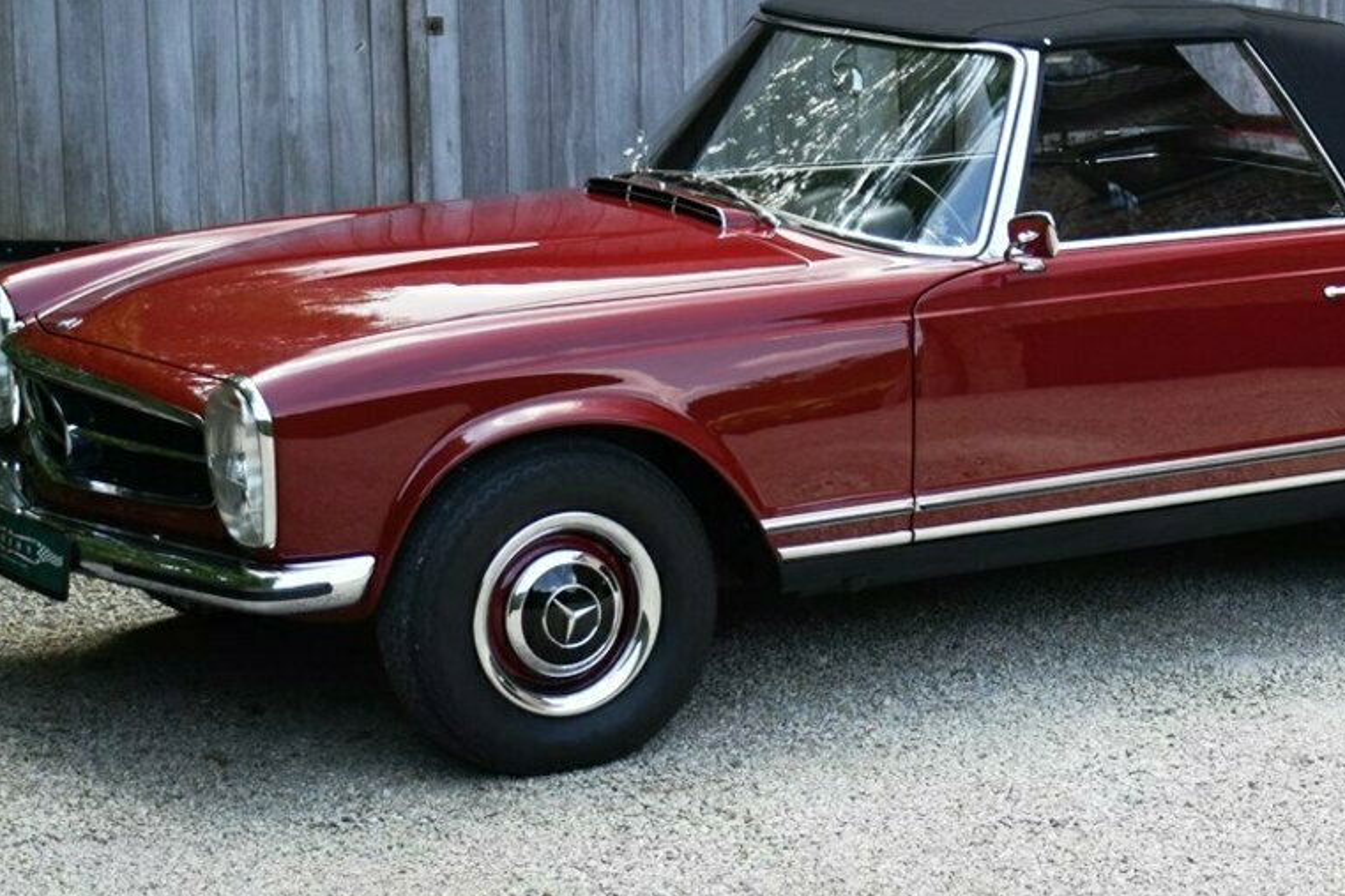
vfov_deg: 19.1
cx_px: 916
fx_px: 2652
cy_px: 336
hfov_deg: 28.2
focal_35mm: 71
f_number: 4
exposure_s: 1/250
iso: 400
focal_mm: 30
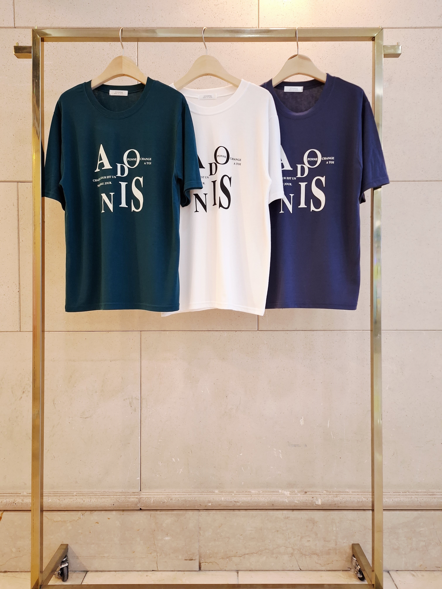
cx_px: 221
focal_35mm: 25
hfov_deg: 54.9
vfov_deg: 69.4
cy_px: 294
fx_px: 426
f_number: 1.8
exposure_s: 1/120
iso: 320
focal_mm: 5.23
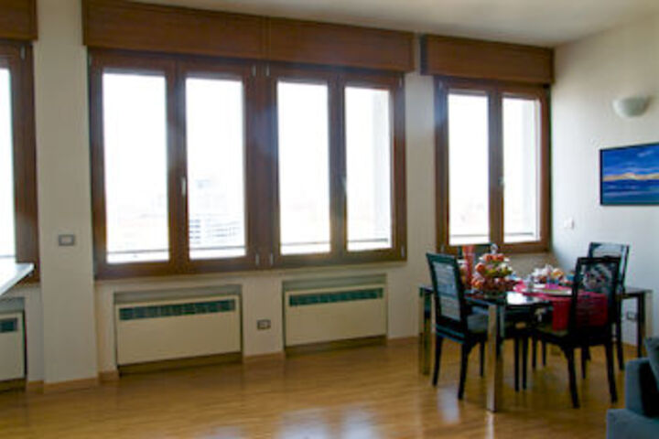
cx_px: 330
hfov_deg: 59.5
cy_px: 220
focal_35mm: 32
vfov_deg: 41.7
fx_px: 577
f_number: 8
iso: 200
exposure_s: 1/60
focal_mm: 21
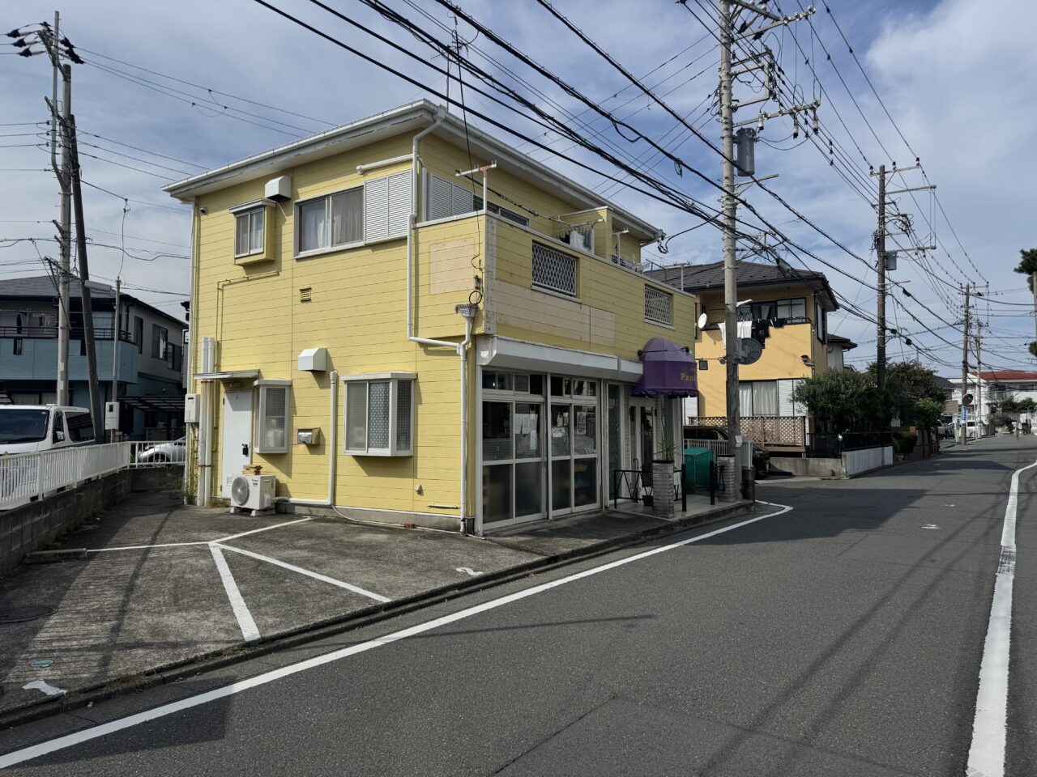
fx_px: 719
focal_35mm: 24
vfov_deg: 56.8
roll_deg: +0.9
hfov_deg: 71.6
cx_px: 518
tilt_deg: +5.1
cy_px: 388
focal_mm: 6.76
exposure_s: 1/7092
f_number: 1.78
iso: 80
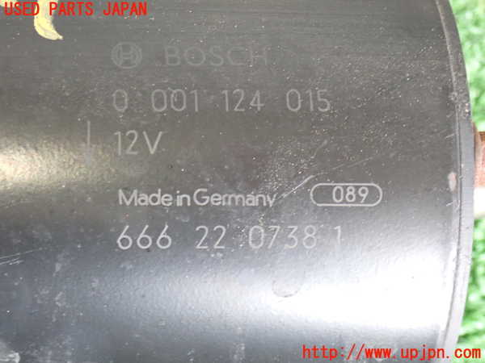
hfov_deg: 22.3
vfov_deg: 16.8
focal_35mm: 88
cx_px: 242
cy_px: 182
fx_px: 1233
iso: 800
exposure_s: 1/40
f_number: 4.5
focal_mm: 15.66
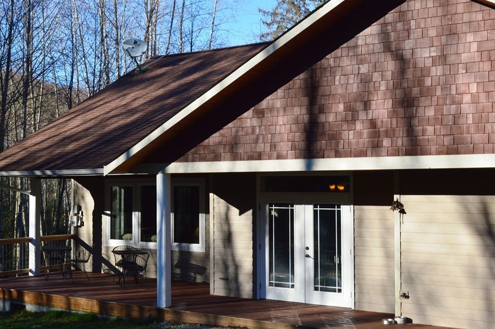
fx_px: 645
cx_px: 185
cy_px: 162
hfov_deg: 41.6
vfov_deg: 28.6
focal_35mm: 47
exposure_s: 1/400
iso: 400
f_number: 11
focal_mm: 24
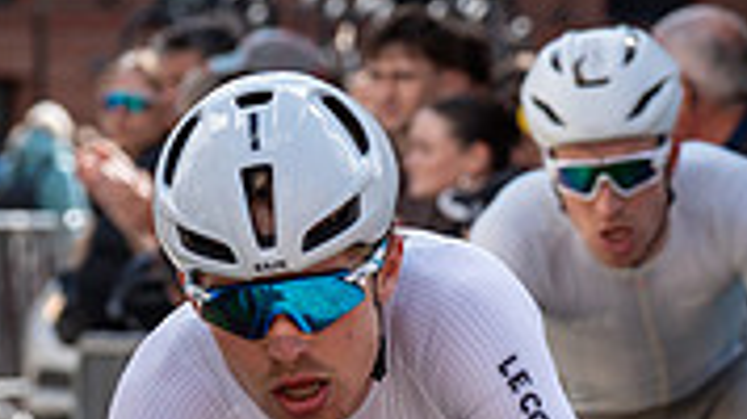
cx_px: 348
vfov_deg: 2.4
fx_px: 10079
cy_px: 138
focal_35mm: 509
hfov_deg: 4.2
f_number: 5
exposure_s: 1/1000
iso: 320
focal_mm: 102
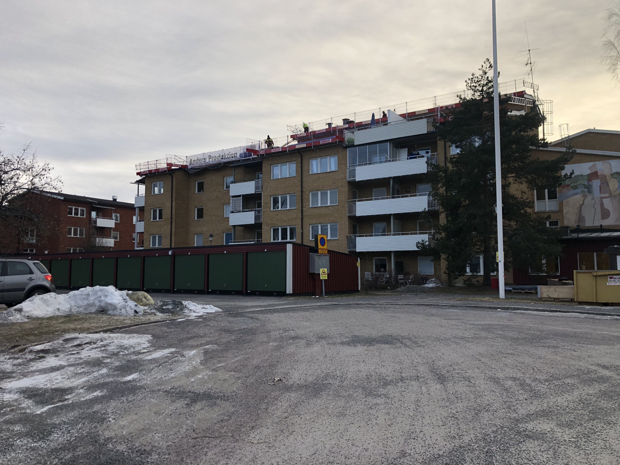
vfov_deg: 49.7
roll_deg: -1.4
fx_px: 502
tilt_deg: +6.2
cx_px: 310
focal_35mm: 28
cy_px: 232
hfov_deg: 63.4
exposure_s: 1/787
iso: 20
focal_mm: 4
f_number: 1.8
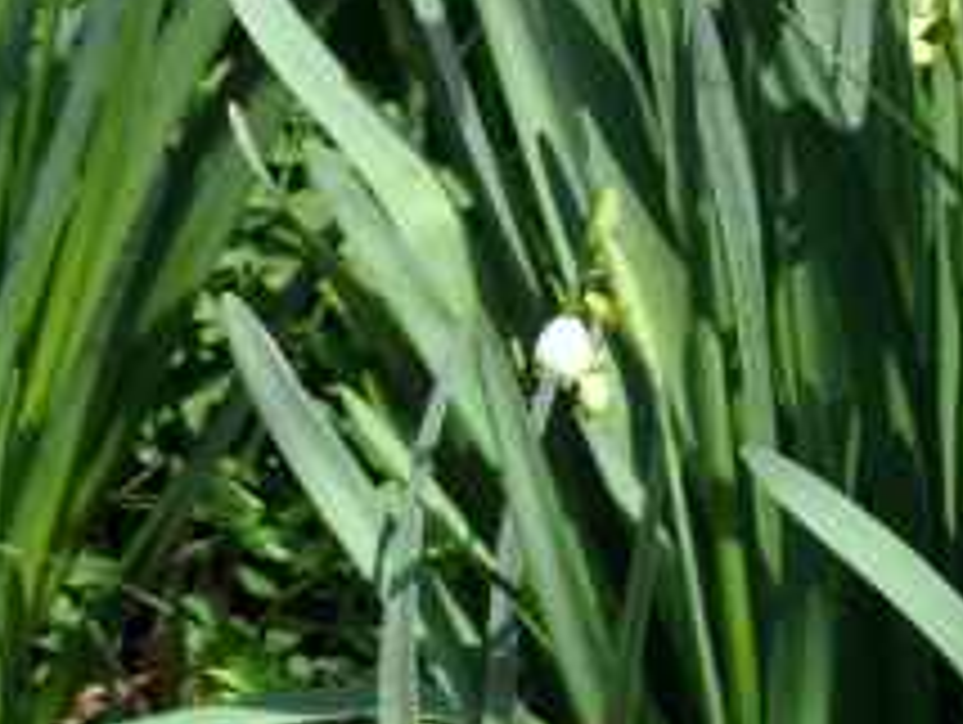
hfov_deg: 5.4
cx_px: 1742
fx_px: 10101
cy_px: -34
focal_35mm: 363
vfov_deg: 4.1
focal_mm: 45
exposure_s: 1/200
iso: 200
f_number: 8
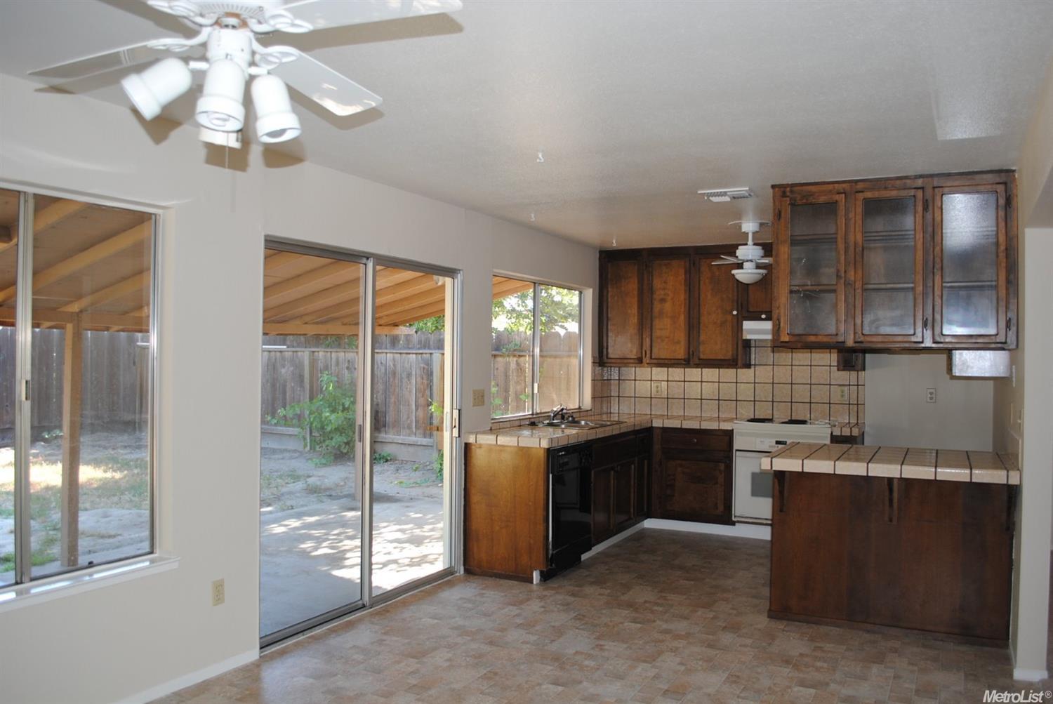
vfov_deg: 48.0
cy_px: 352
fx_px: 790
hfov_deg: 67.3
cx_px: 526
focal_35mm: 27
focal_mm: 18
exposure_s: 1/60
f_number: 3.5
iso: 200
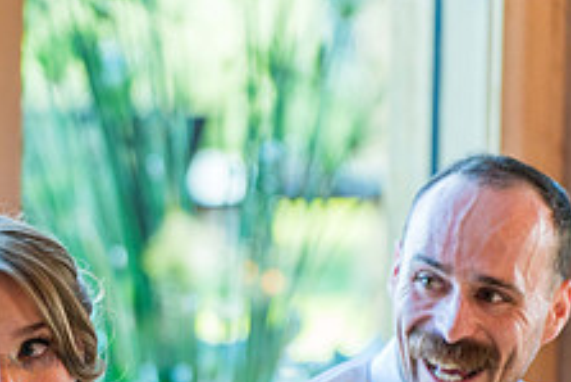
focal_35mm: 390
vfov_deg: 3.5
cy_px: 383
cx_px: 38
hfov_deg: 5.3
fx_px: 6190
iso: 1000
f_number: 2.8
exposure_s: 1/320
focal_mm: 150
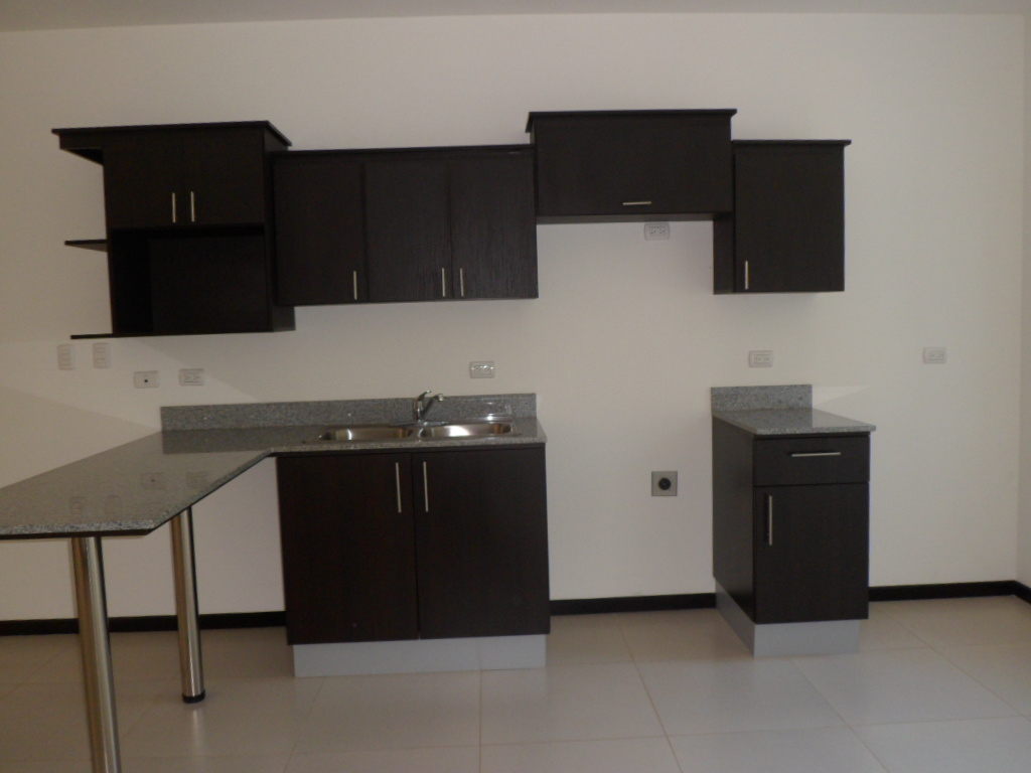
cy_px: 386
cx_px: 516
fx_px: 804
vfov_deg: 51.4
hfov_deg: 65.3
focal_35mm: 27
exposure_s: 1/45
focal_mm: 4.9
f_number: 3.3
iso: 120
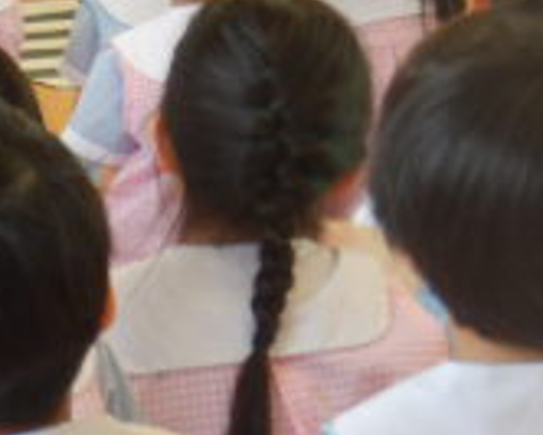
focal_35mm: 271
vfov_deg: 5.7
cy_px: -157
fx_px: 4358
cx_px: -232
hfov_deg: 7.0
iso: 160
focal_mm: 13
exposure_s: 1/30
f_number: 4.5
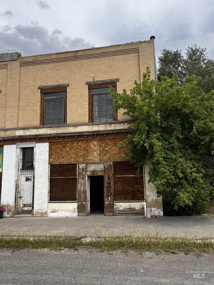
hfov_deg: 53.1
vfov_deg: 67.3
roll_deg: +1.1
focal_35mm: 26
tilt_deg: +8.4
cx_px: 107
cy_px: 142
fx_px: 214
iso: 50
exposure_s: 1/2410
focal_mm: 5.1
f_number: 1.6
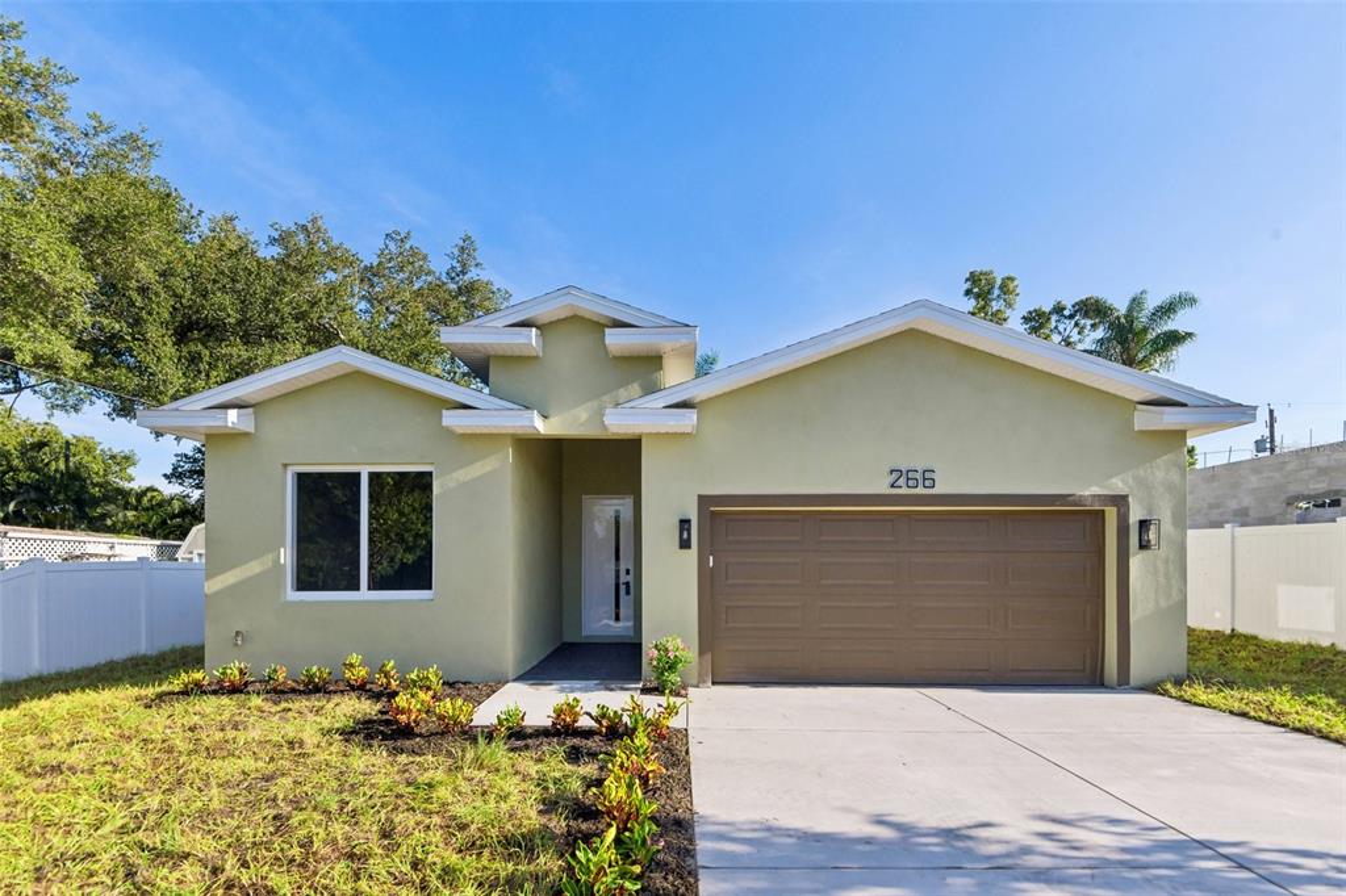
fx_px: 598
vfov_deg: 73.7
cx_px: 673
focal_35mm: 16
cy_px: 448
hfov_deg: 96.8
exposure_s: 1/1250
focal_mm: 16
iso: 400
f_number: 8
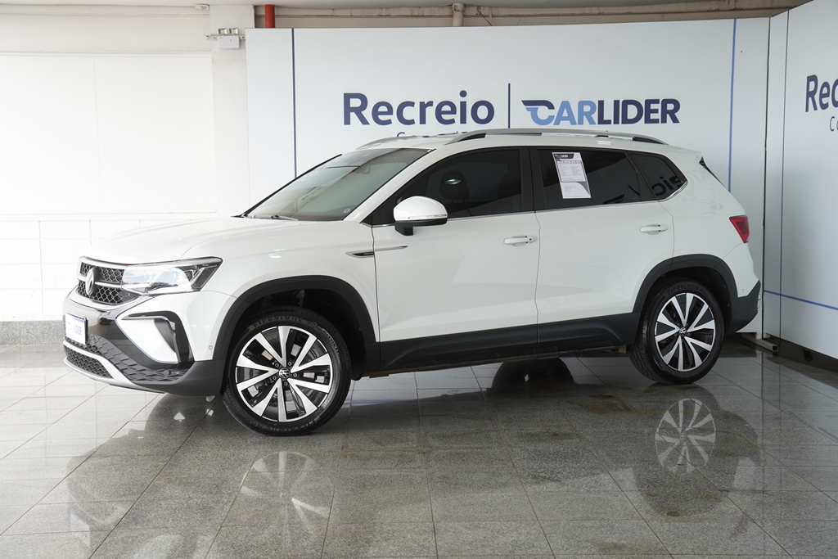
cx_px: 419
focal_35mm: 48
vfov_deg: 28.1
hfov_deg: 41.1
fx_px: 1117
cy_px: 280
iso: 200
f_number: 4.5
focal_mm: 32
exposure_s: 1/125
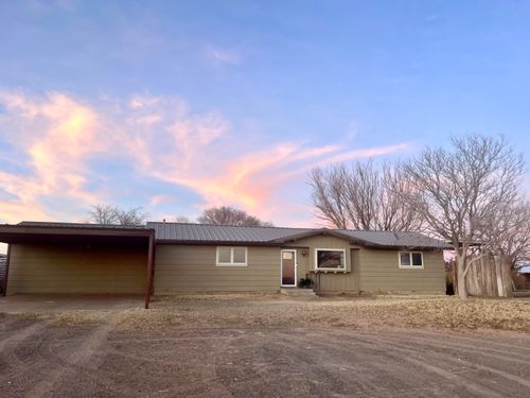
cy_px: 199
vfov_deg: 53.1
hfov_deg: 67.3
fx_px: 398
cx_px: 265
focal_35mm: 26
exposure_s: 1/122
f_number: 1.6
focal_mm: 5.1
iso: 50
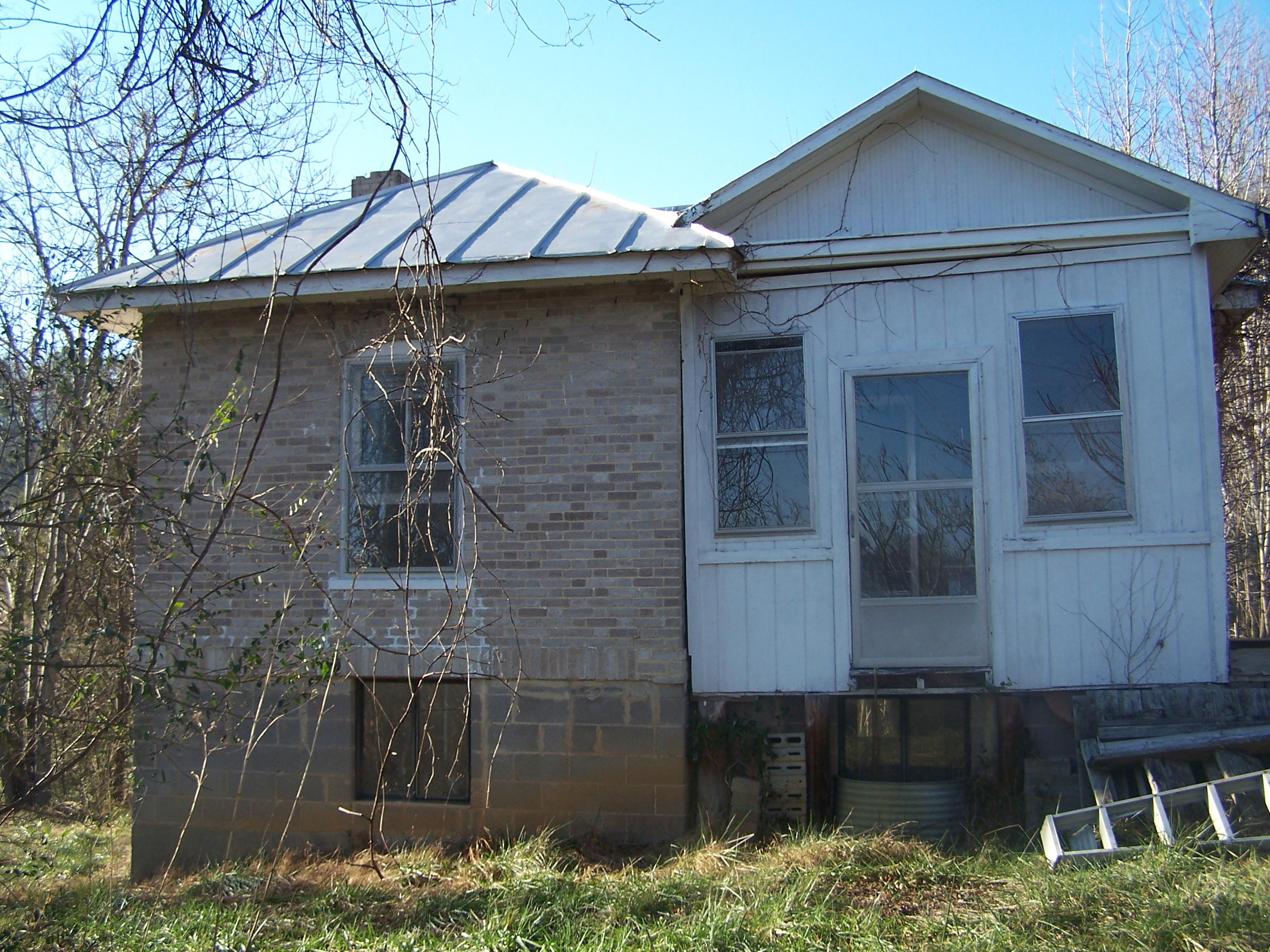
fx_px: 1394
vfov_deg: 37.7
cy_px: 476
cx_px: 635
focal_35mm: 38
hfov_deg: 49.0
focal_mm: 6.3
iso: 80
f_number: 2.8
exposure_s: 1/320
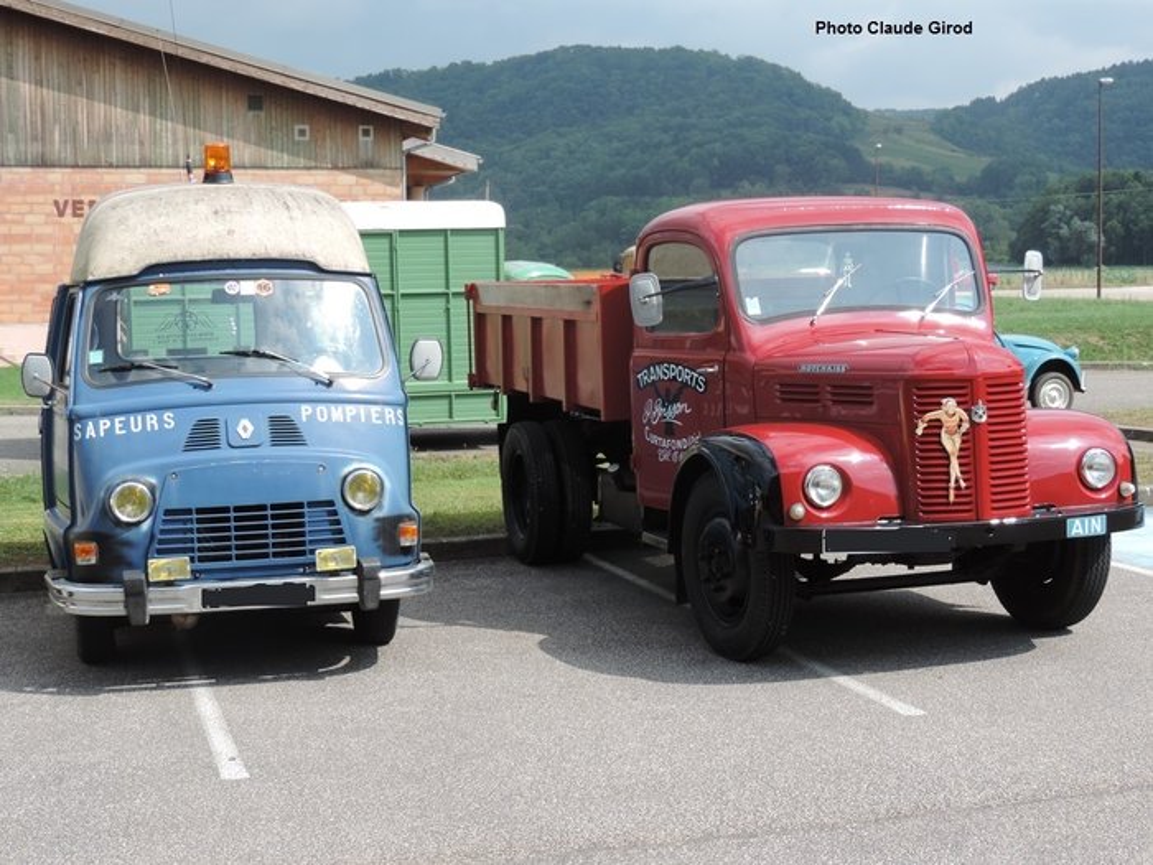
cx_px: 576
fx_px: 1832
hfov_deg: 34.9
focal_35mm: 55
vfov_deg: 26.6
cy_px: 432
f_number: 3.7
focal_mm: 9.8
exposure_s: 1/500
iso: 80
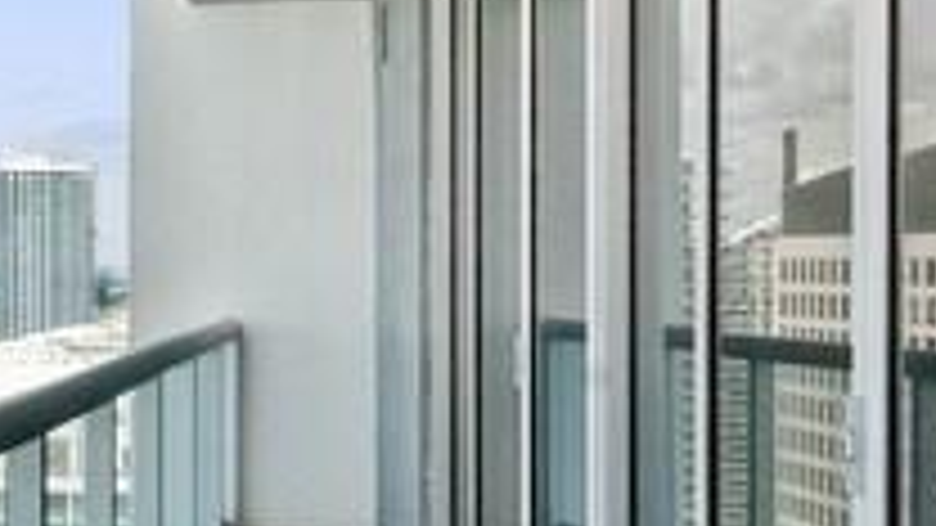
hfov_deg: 24.9
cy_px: 306
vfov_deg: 15.7
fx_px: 1911
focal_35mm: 77
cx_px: -182
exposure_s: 1/250
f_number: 9
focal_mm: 17
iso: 200
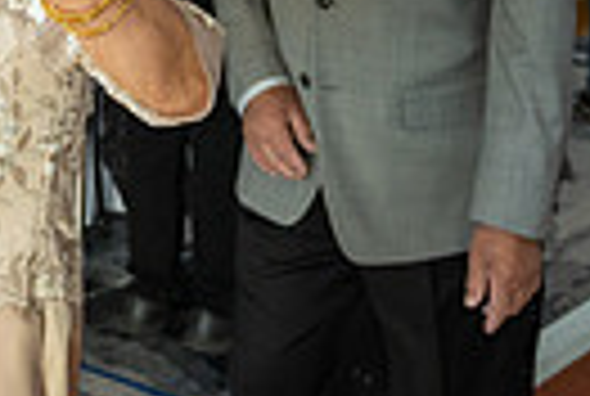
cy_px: -140
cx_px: 365
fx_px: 1741
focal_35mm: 106
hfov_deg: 19.2
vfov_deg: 12.5
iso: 1000
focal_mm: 24
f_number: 4
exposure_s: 1/400
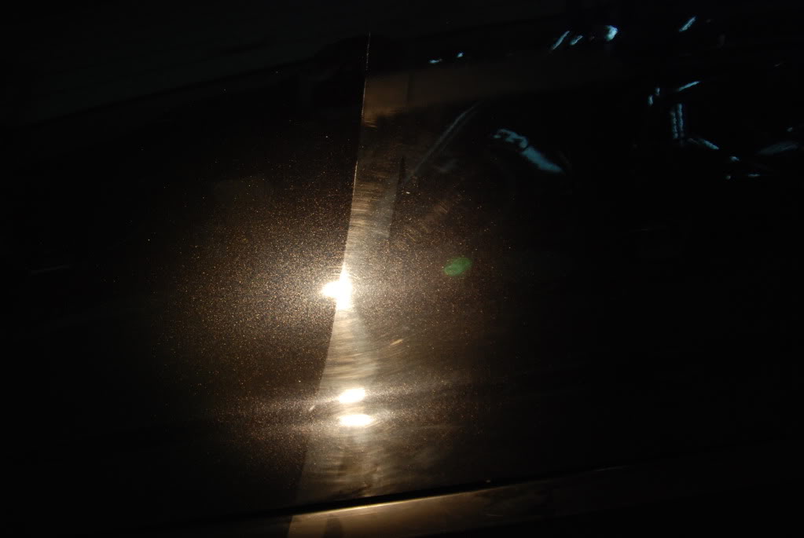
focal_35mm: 36
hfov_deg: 53.1
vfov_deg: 37.0
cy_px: 269
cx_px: 402
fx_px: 805
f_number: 3.5
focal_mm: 24
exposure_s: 1/50
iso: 500
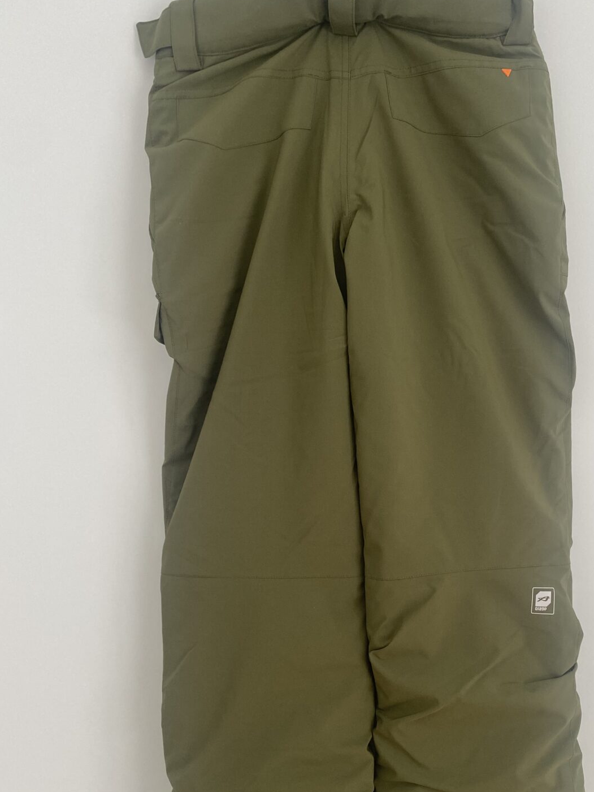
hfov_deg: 37.5
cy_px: 500
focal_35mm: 38
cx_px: 379
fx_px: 869
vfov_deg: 48.5
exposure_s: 1/121
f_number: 1.8
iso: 100
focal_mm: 4.25
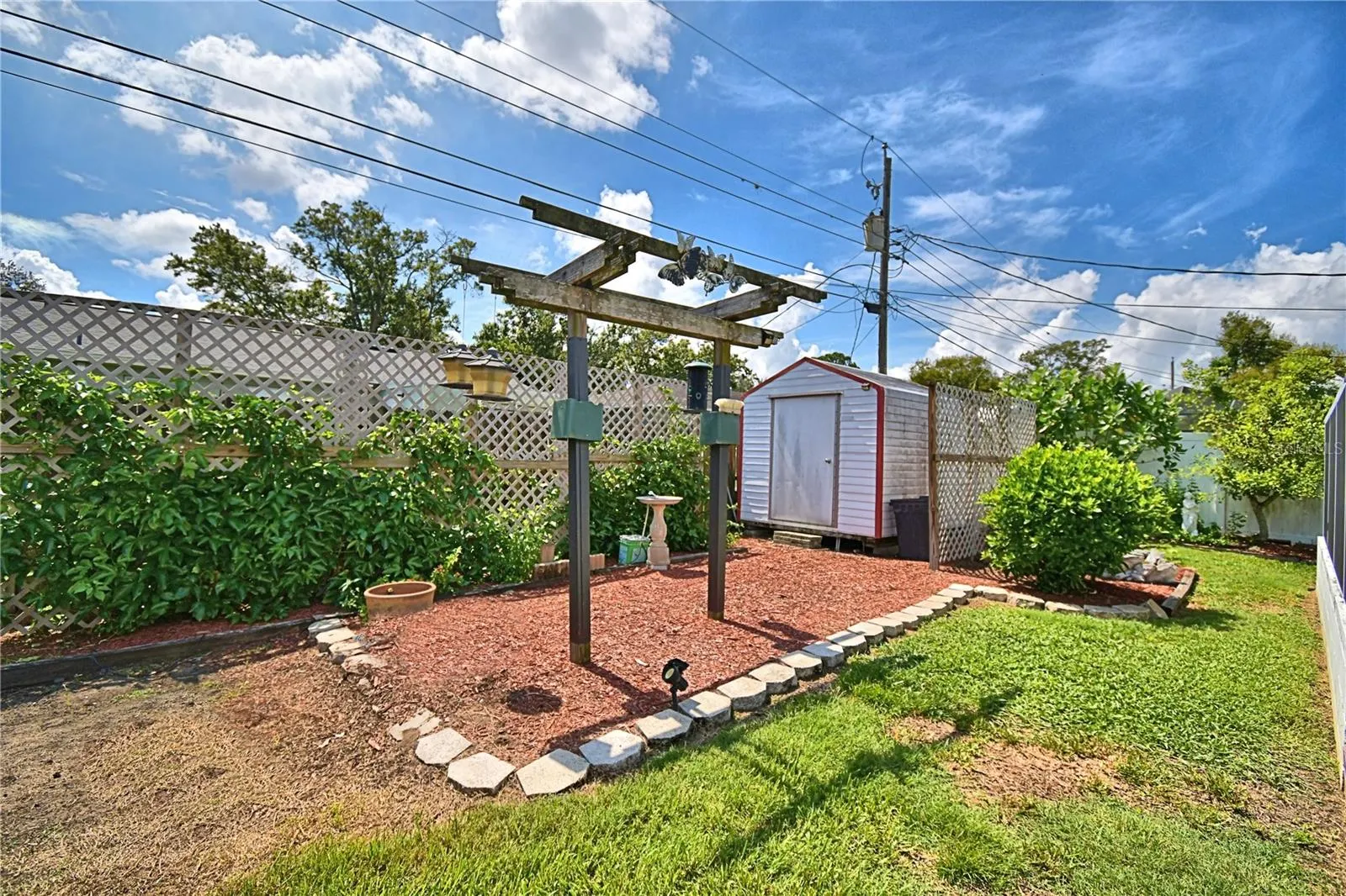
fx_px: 561
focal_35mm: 15
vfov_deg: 77.3
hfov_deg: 100.4
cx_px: 673
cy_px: 448
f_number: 4.5
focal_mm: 10
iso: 100
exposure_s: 1/1250
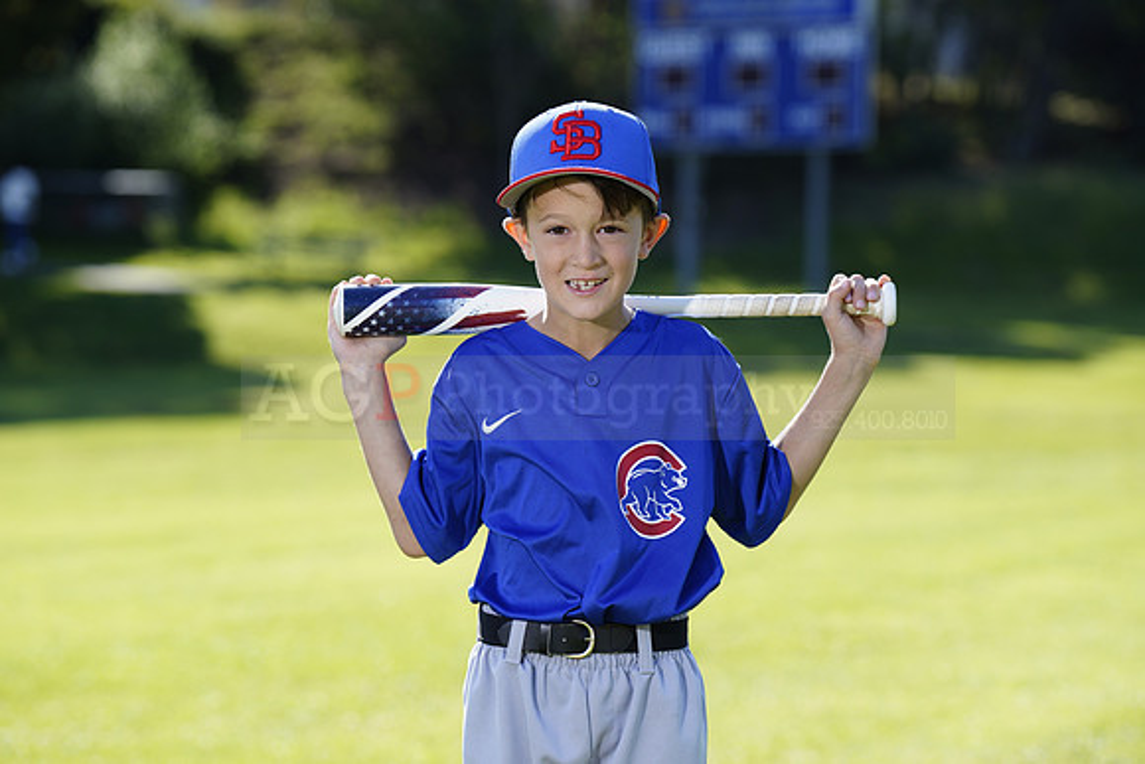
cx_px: 572
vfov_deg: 9.0
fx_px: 4835
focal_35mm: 152
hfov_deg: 13.5
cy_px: 382
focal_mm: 152
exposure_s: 1/250
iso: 100
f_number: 5
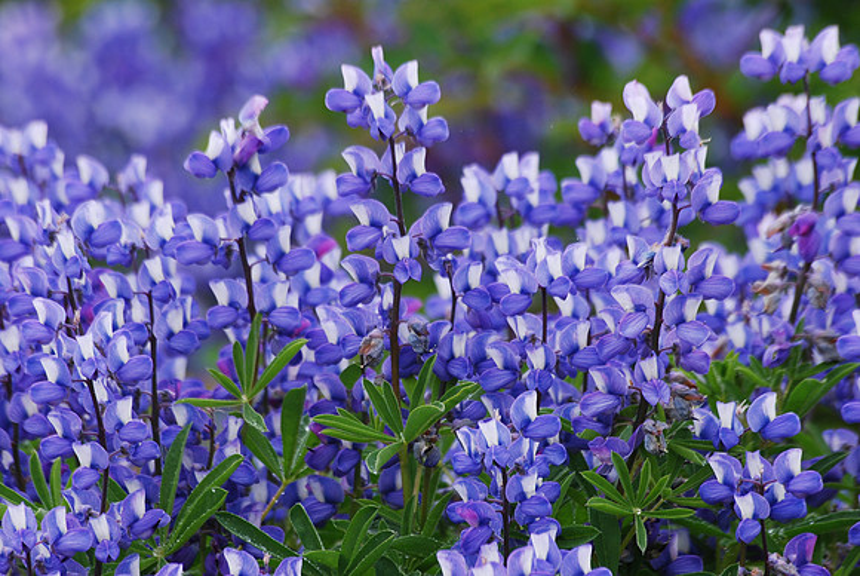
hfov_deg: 5.1
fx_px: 9685
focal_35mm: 405
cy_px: 288
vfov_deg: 3.4
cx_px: 430
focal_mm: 270
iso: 200
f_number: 9
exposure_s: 1/160
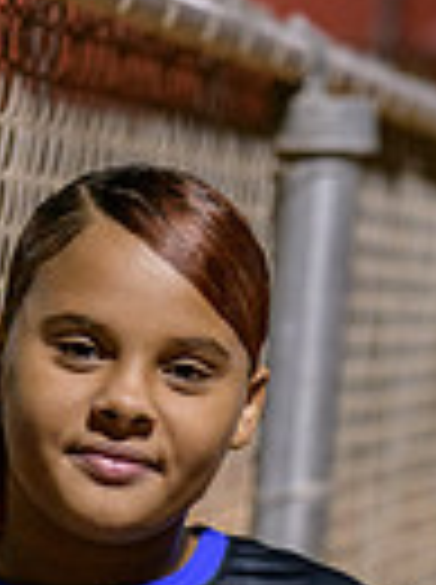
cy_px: 904
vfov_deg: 5.8
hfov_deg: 4.4
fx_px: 5729
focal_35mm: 340
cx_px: 121
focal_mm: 102
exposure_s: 1/250
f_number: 5
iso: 4000
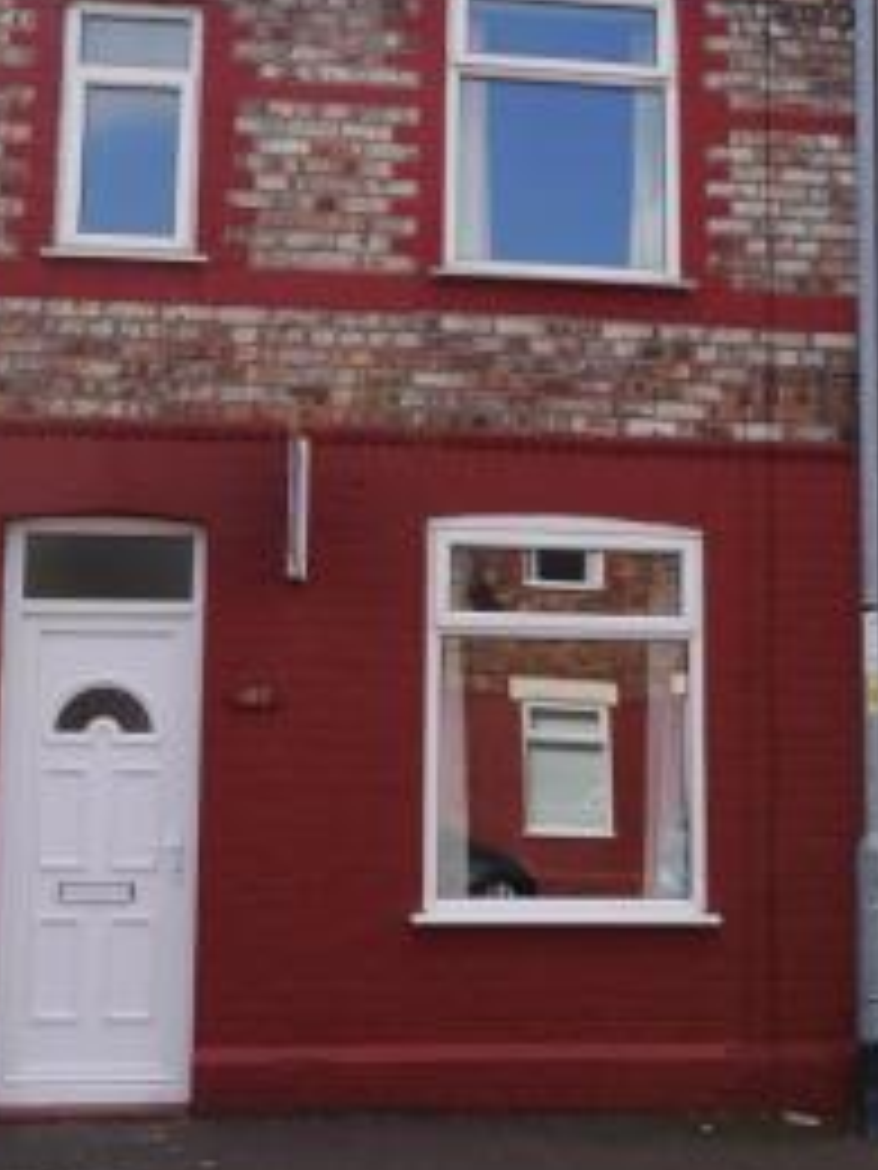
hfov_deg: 30.8
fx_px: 1589
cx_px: 527
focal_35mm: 47
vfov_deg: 40.4
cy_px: 560
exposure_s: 1/320
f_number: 6.3
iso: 160
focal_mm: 14
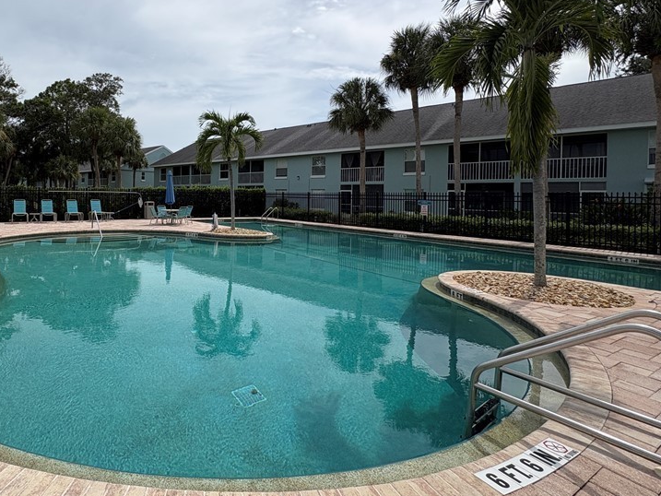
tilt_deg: -0.6
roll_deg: -0.7
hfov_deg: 78.9
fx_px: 382
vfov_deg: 65.4
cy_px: 199
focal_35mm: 20
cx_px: 218
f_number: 2.2
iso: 50
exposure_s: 1/2874
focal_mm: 2.22
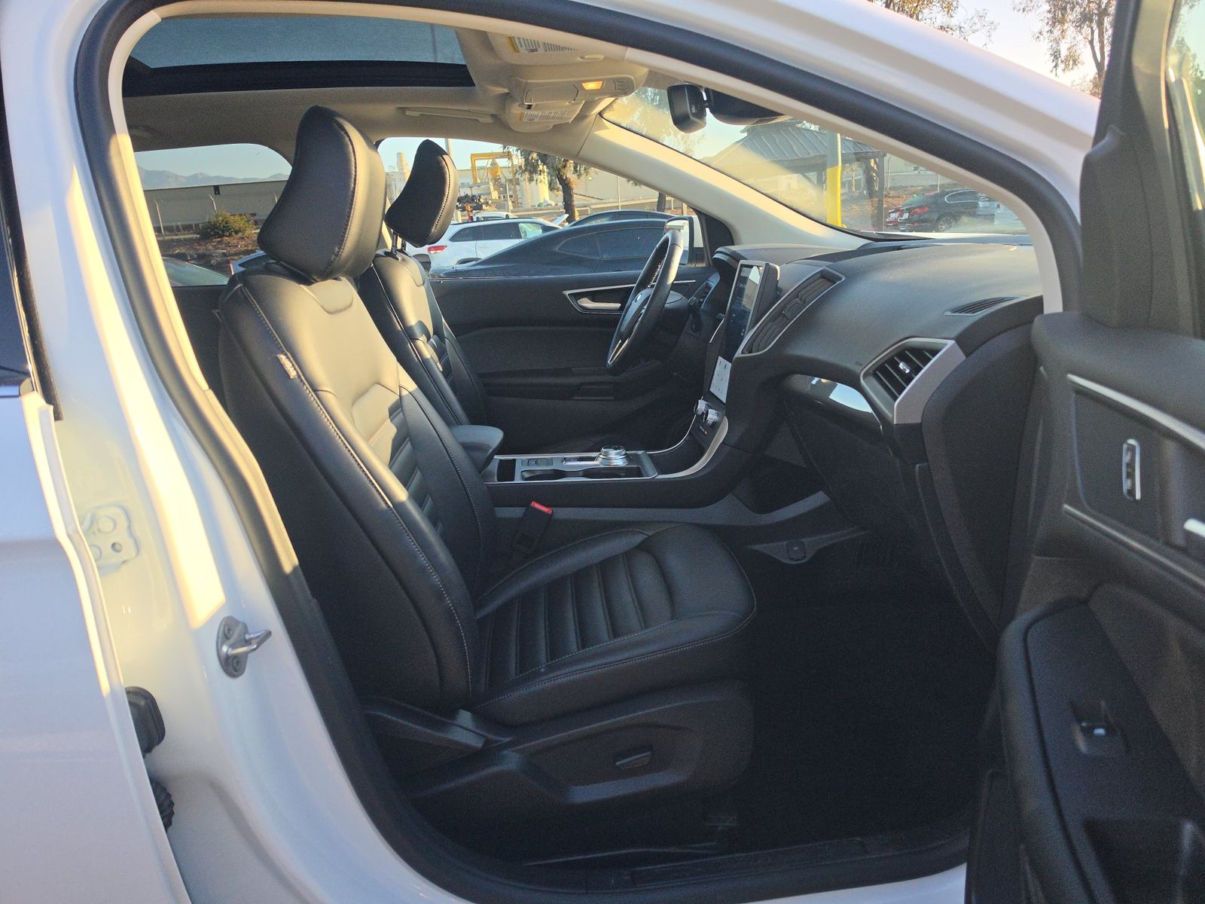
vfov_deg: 58.9
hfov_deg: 73.9
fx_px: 801
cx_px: 602
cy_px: 452
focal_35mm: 23
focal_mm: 6.5
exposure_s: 1/1789
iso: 63
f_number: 1.4
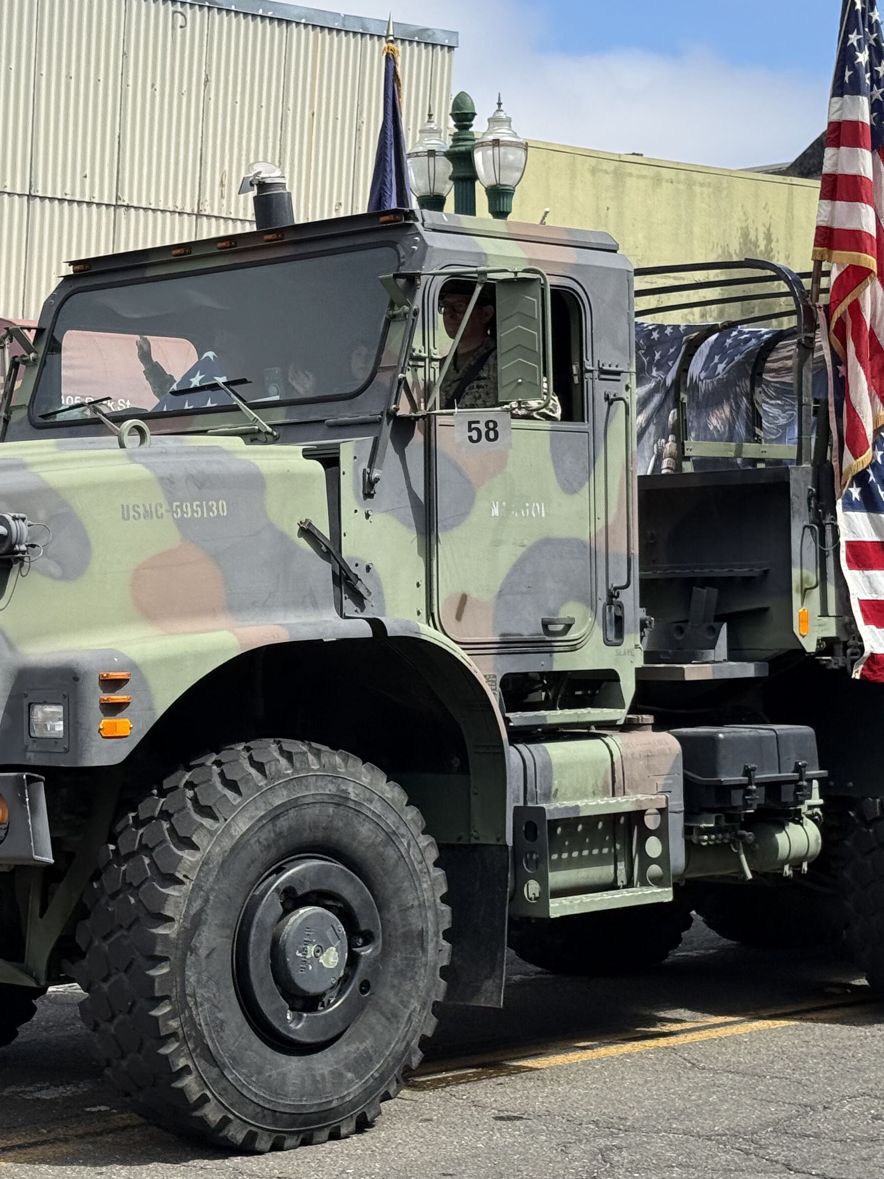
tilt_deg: +1.7
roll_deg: +0.7
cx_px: 353
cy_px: 534
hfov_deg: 18.0
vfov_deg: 23.8
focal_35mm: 82
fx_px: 2792
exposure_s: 1/3891
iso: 64
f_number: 1.78
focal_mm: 6.76
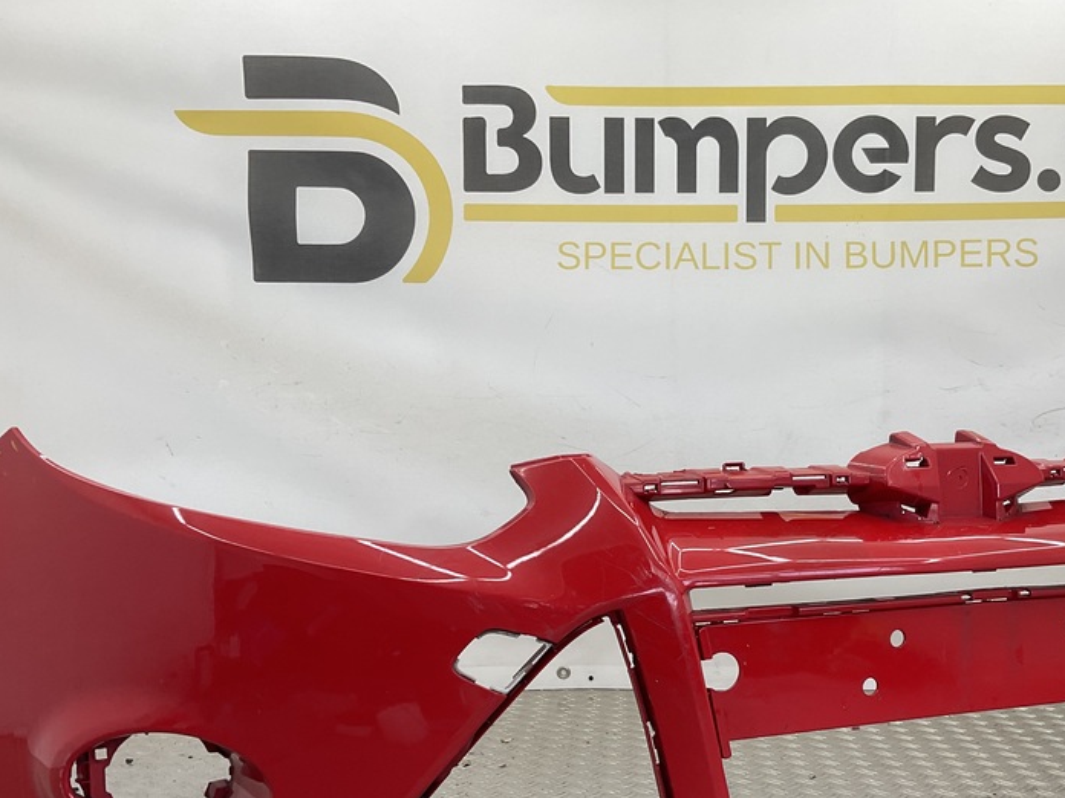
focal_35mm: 42
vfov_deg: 33.8
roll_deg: +0.0
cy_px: 572
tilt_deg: -8.1
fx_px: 1292
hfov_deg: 44.5
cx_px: 643
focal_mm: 3
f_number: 1.8
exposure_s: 1/120
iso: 20
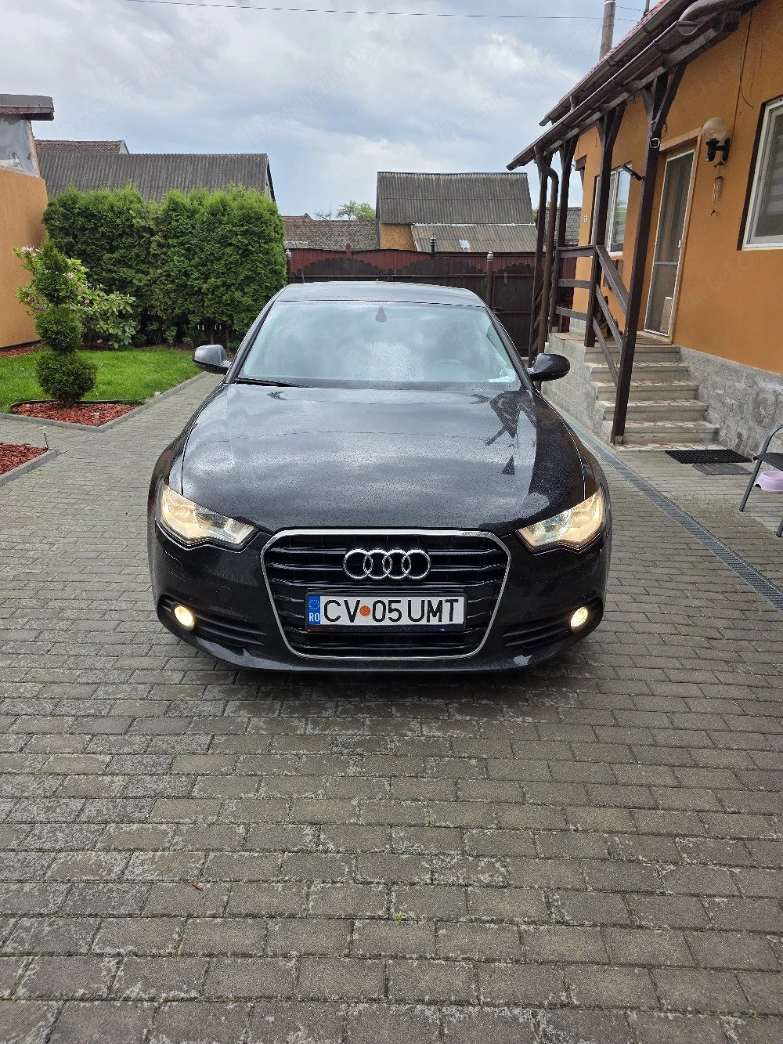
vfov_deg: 73.9
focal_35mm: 23
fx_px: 694
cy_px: 522
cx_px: 392
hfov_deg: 58.9
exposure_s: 1/101
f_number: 1.7
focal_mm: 6.25
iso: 16
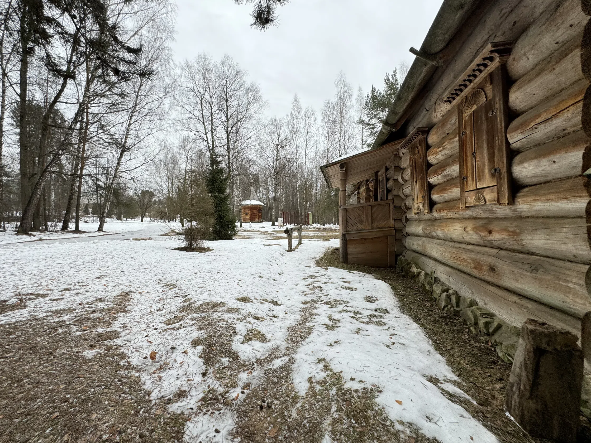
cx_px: 279
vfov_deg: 81.7
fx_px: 256
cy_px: 218
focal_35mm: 15
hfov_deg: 98.1
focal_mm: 2.22
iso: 40
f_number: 2.2
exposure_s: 1/145
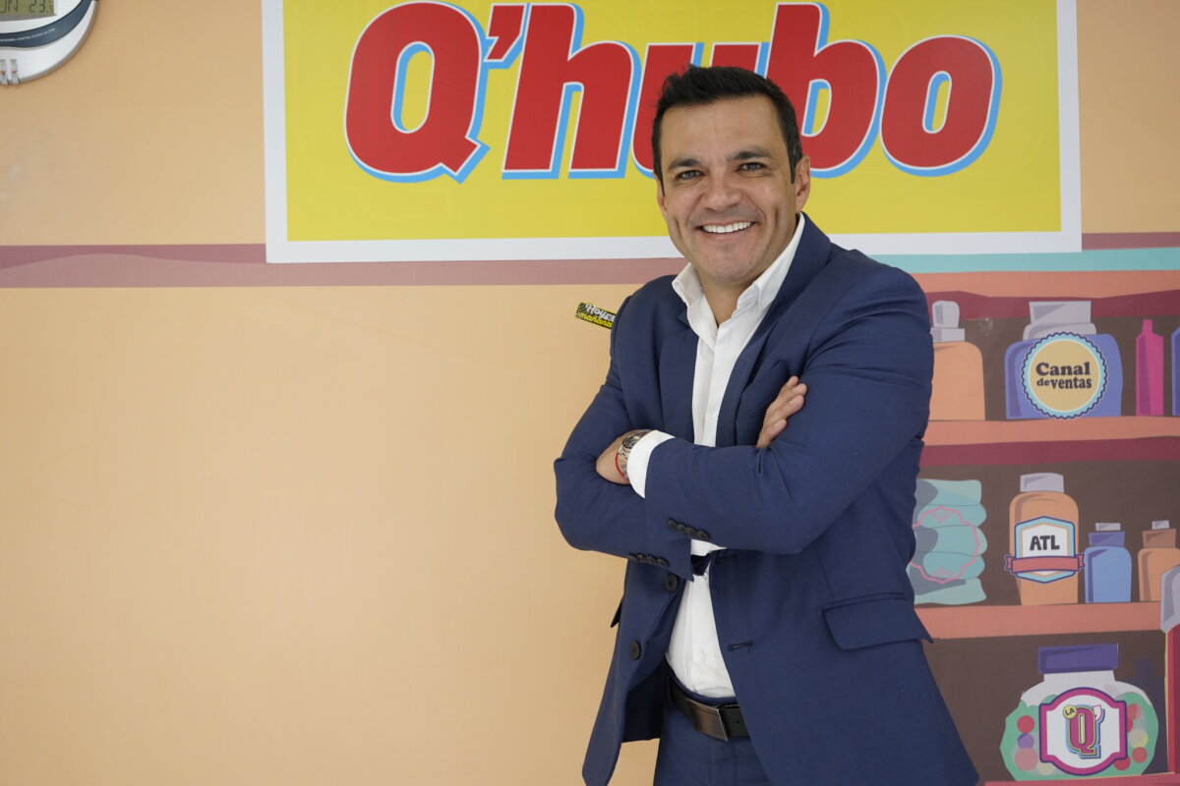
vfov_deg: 27.5
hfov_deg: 40.3
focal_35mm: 49
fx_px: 1606
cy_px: 393
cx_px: 590
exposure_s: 1/250
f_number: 5.6
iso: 1600
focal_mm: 49
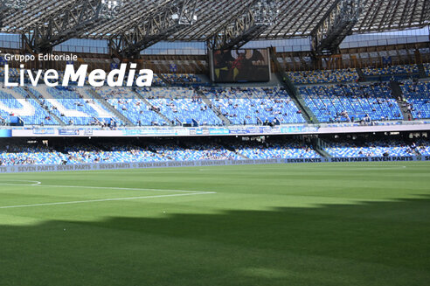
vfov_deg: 26.5
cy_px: 59
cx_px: 35
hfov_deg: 36.9
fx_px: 597
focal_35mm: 50
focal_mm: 24
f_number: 5
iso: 250
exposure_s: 1/1250
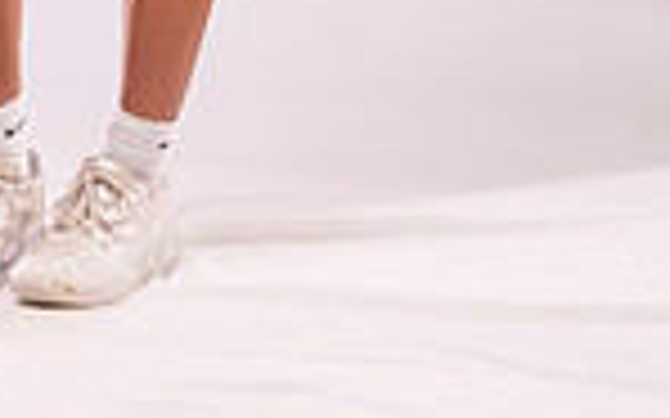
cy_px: -494
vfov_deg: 11.0
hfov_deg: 19.5
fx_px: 1917
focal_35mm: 105
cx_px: 67
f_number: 6.3
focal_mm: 34
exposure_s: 1/100
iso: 200
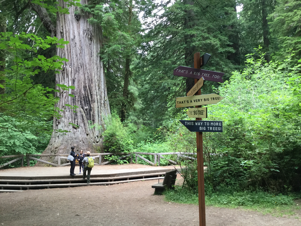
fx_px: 270
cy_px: 113
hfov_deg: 58.4
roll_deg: -0.2
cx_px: 150
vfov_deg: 45.4
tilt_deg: +6.6
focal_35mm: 31
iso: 32
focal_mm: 3.3
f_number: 2.4
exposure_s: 1/30
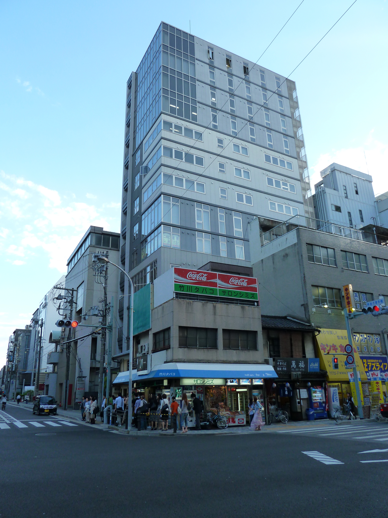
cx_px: 194
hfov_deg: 54.9
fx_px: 374
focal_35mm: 25
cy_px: 259
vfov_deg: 69.4
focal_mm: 4.1
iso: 125
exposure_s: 1/125
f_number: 3.5
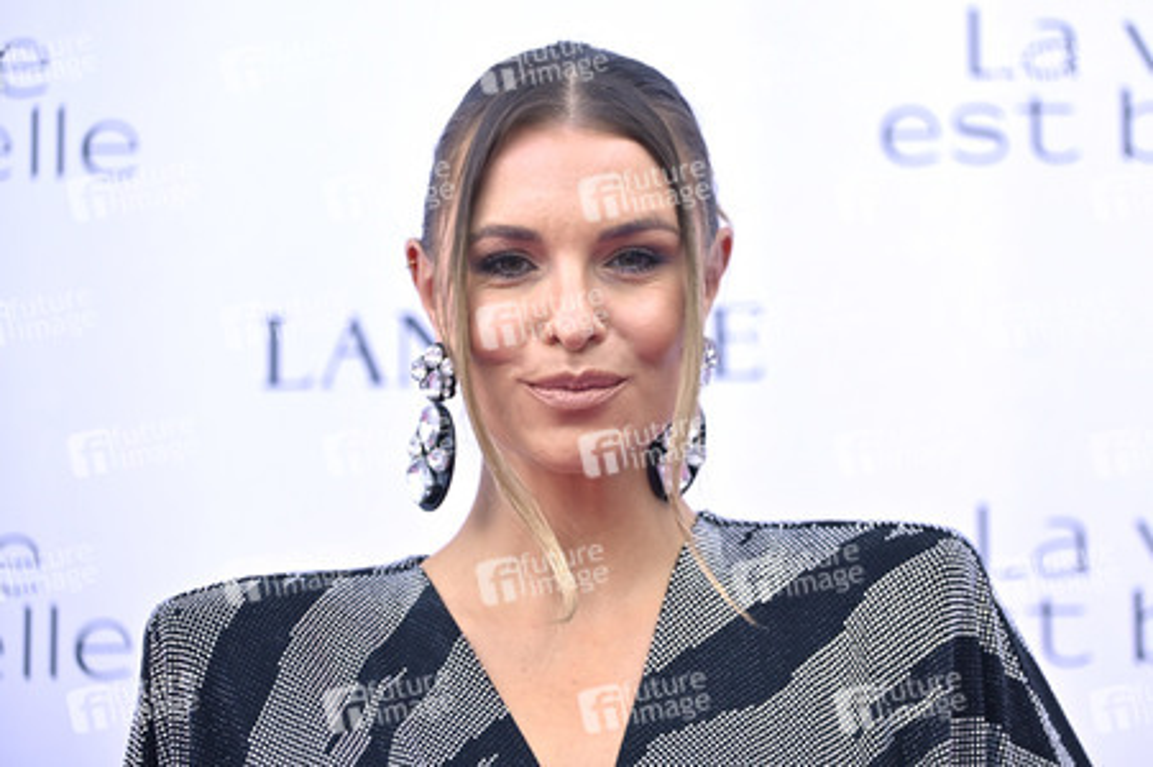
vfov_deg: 13.7
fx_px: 3200
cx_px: 576
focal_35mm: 100
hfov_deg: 20.4
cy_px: 384
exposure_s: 1/1000
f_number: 2.8
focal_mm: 100
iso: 1000
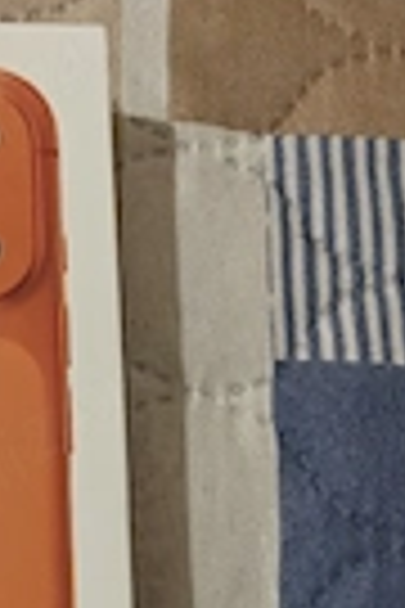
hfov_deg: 17.0
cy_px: 509
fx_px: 1198
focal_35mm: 71
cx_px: -238
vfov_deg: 27.7
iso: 1250
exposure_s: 1/99
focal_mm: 6.06
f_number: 1.6
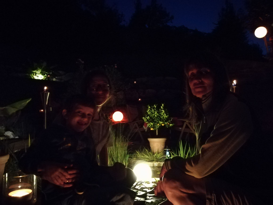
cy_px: 102
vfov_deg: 53.1
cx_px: 136
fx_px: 205
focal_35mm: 26
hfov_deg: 67.3
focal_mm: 3.83
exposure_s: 1/14.3
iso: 3200
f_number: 2.2
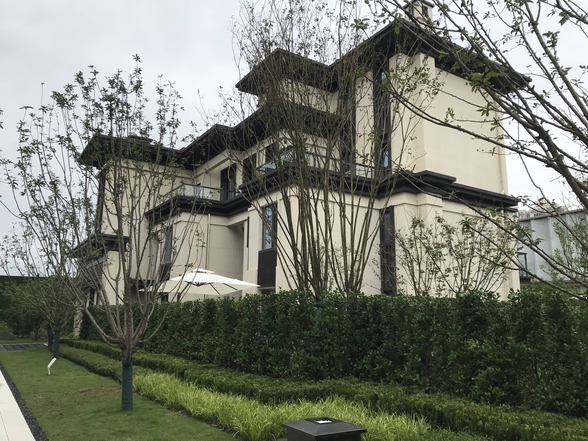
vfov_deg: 49.7
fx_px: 476
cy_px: 220
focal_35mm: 28
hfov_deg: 63.4
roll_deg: +0.1
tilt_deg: +11.3
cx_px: 294
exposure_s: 1/785
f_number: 1.8
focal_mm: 3.99
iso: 20
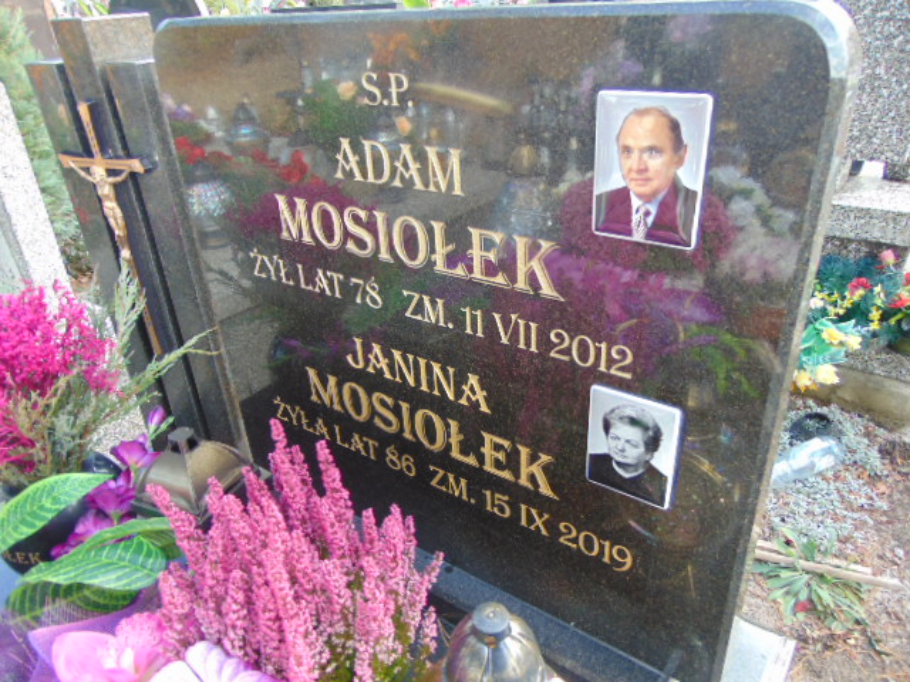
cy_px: 341
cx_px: 455
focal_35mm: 25
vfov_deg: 54.9
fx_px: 657
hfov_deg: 69.4
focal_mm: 4.5
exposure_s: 1/40
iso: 80
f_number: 3
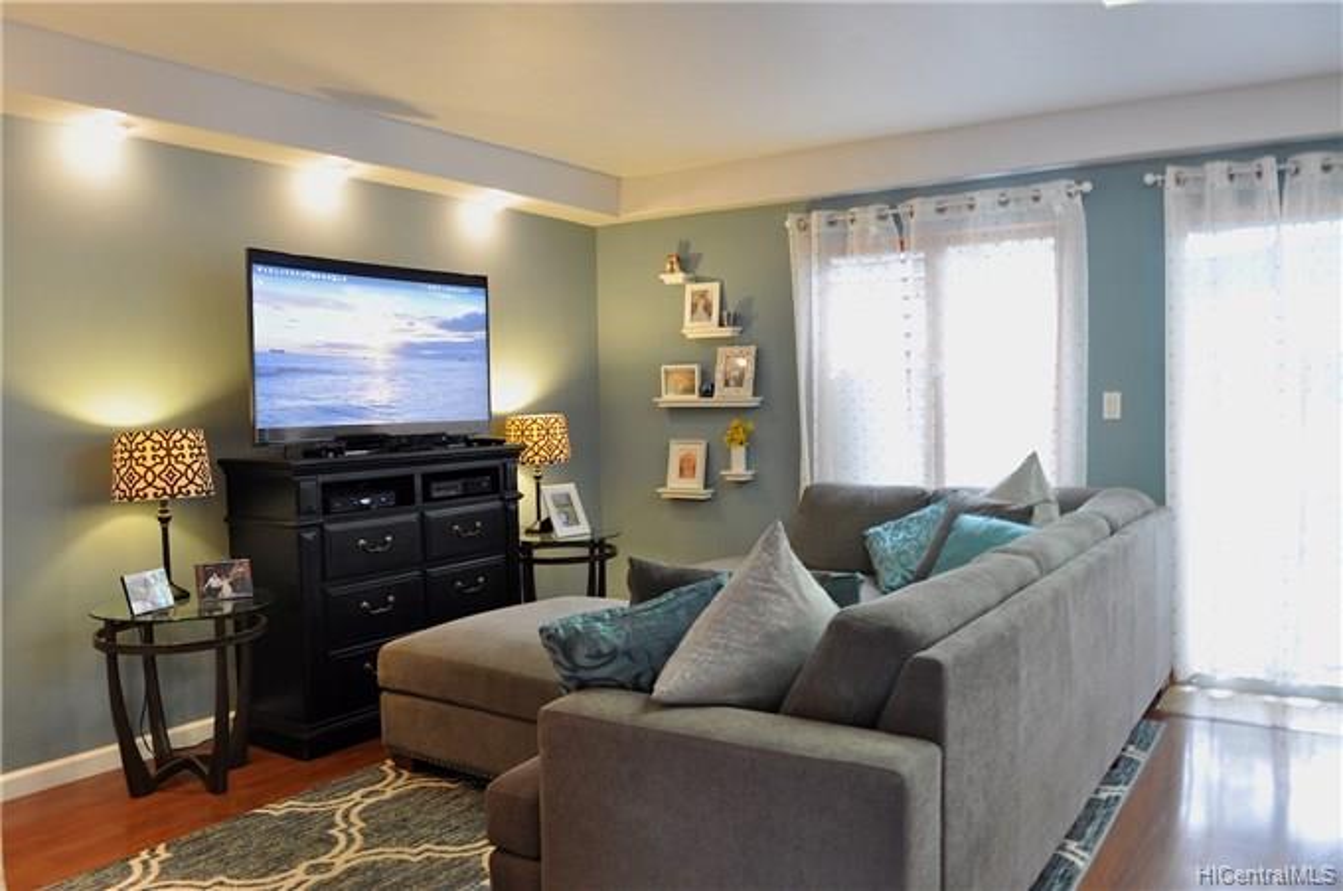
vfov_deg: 47.8
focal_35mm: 27
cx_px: 672
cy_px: 446
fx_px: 1006
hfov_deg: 67.5
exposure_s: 1/5
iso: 400
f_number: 7.1
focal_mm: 18
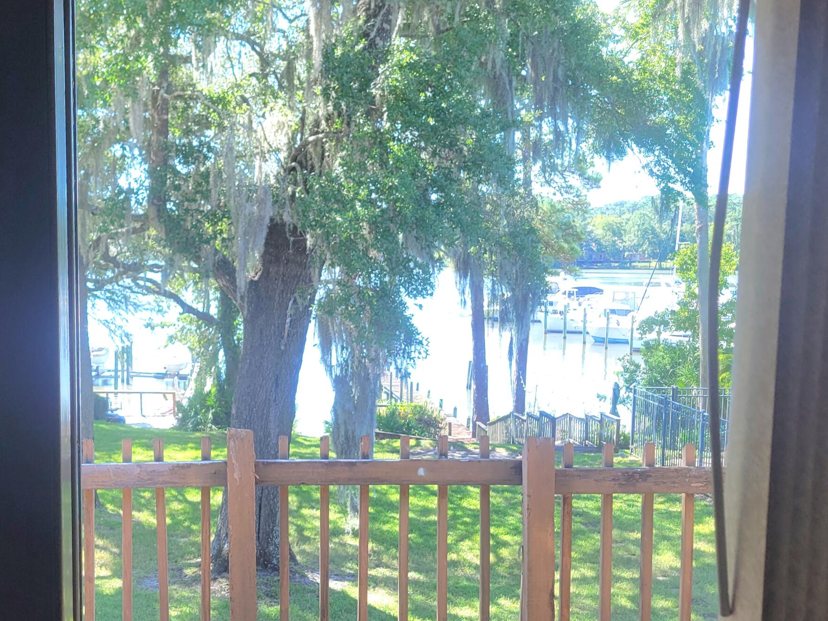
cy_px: 359
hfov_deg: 42.1
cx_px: 242
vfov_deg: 32.8
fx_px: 1053
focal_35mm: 44
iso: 40
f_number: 1.8
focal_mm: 5.4
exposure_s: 1/139
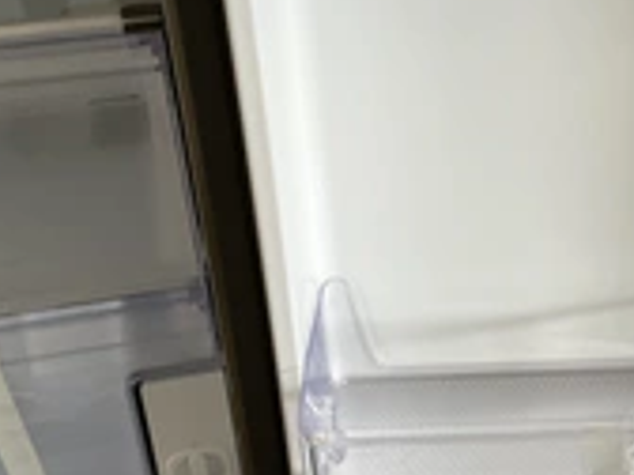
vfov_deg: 21.2
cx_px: 543
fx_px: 1264
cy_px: 324
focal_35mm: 69
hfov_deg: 27.4
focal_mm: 3
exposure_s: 1/60
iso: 100
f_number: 1.8
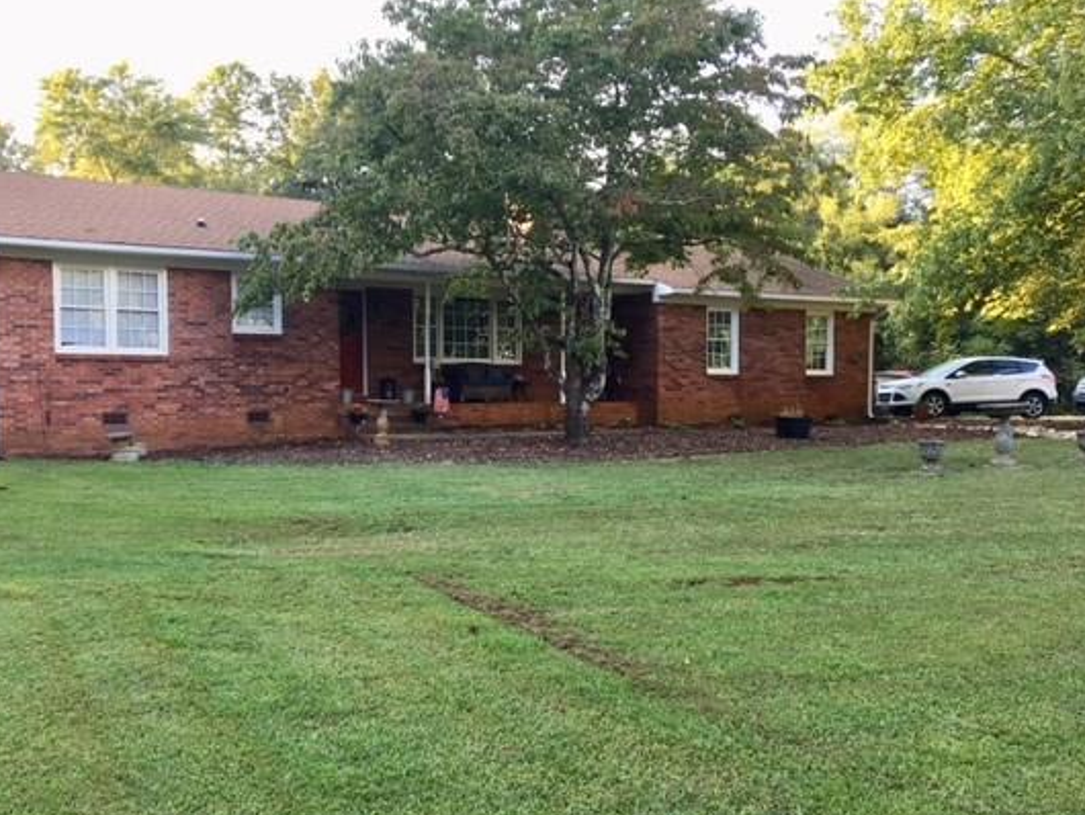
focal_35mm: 35
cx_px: 436
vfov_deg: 40.7
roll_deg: +0.5
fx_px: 1098
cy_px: 451
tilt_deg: -2.6
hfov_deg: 52.3
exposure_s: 1/120
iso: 25
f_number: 2.2
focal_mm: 4.15
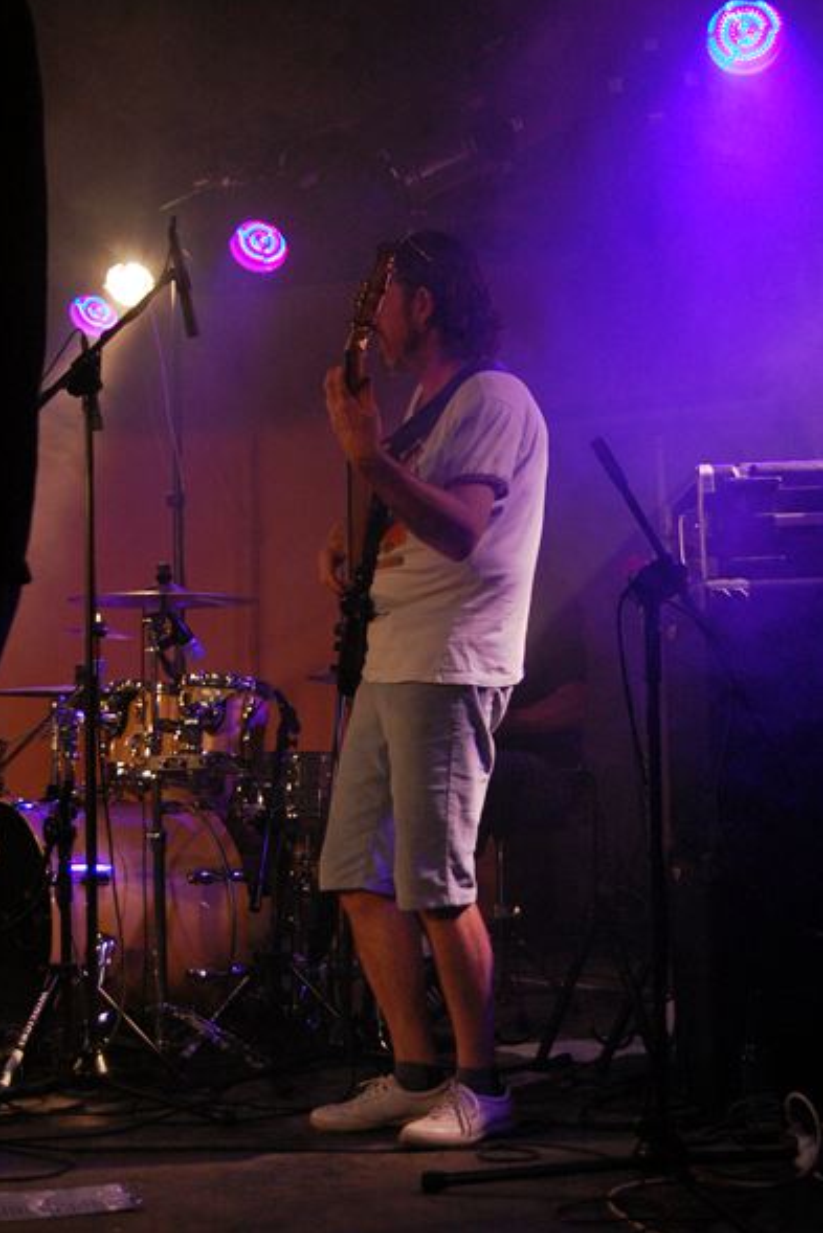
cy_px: 609
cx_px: 409
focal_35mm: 58
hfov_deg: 23.4
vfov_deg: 34.5
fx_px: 1988
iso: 800
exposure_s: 1/125
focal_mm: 38
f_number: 5
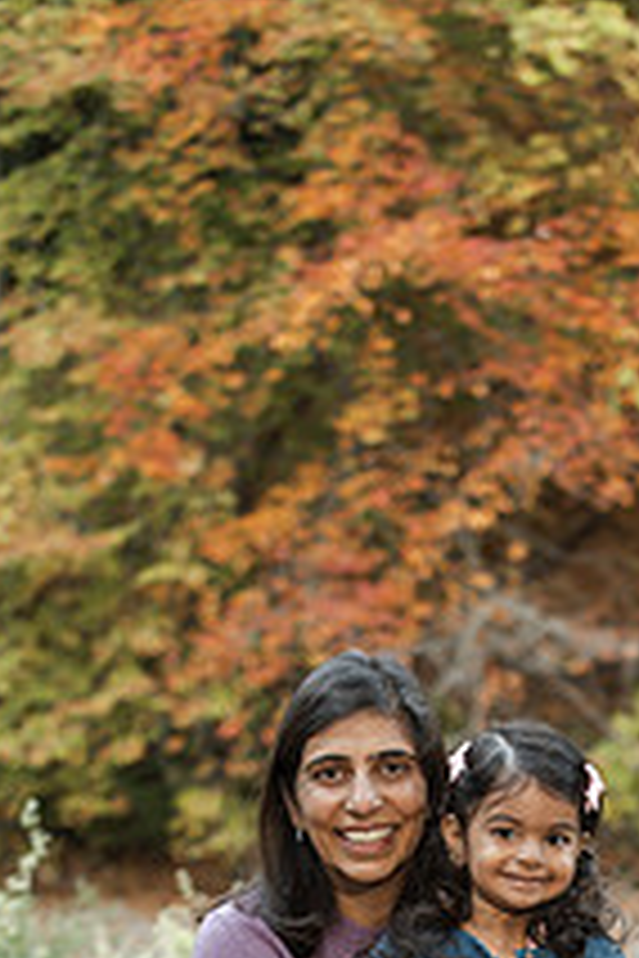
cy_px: 949
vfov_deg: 13.7
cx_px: 468
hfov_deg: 9.3
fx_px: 3940
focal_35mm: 148
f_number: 4
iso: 640
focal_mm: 70
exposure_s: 1/125
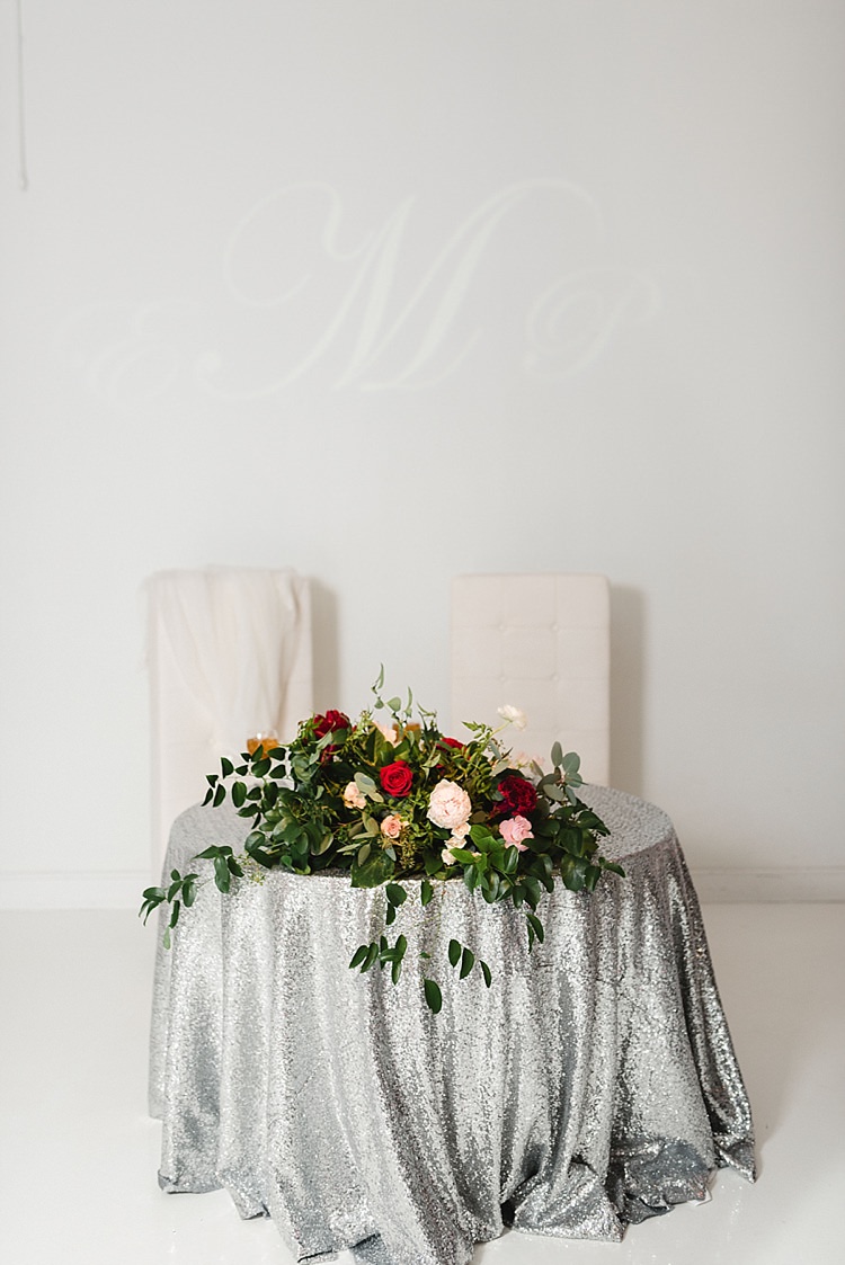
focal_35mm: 35
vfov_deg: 54.4
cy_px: 632
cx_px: 422
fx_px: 1231
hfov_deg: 37.9
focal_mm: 35
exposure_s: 1/125
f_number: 2.2
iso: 250
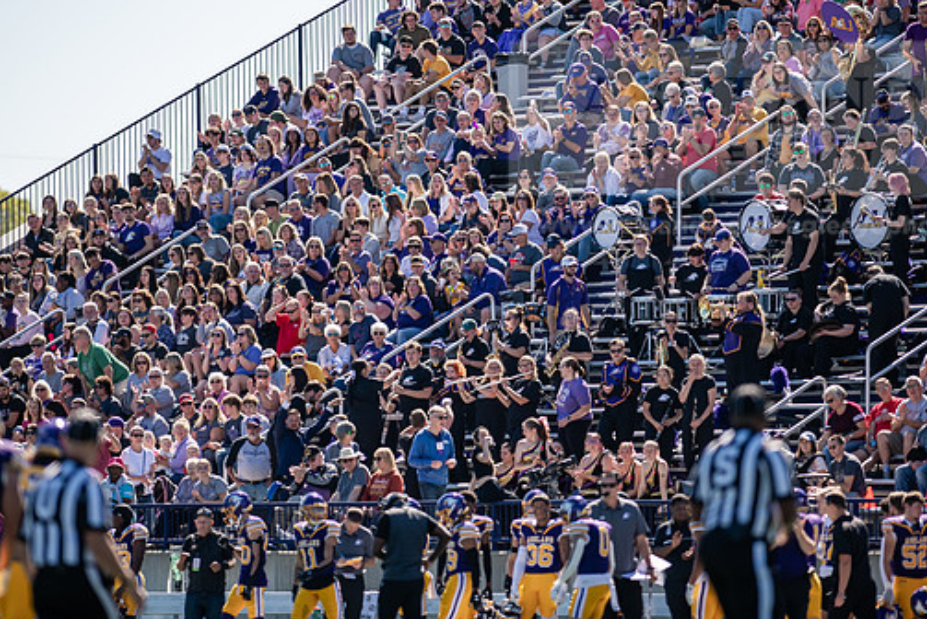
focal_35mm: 346
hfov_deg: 6.0
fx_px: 8914
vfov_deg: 4.0
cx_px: 453
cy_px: 264
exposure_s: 1/1250
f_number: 3.2
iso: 160
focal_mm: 300
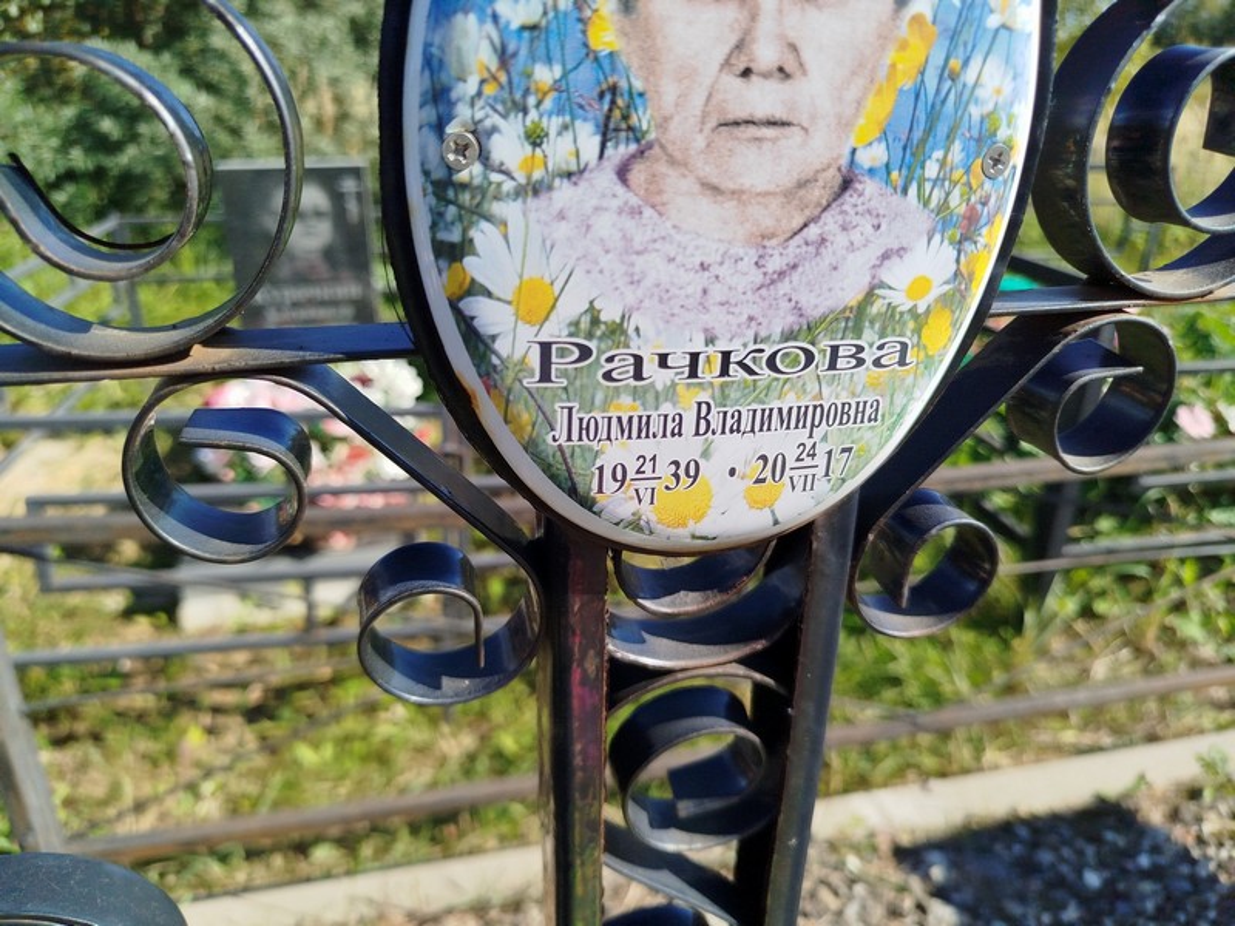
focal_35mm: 24
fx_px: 856
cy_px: 463
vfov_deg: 56.8
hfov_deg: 71.6
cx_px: 618
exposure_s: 1/768
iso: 50
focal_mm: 5.31
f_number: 1.7
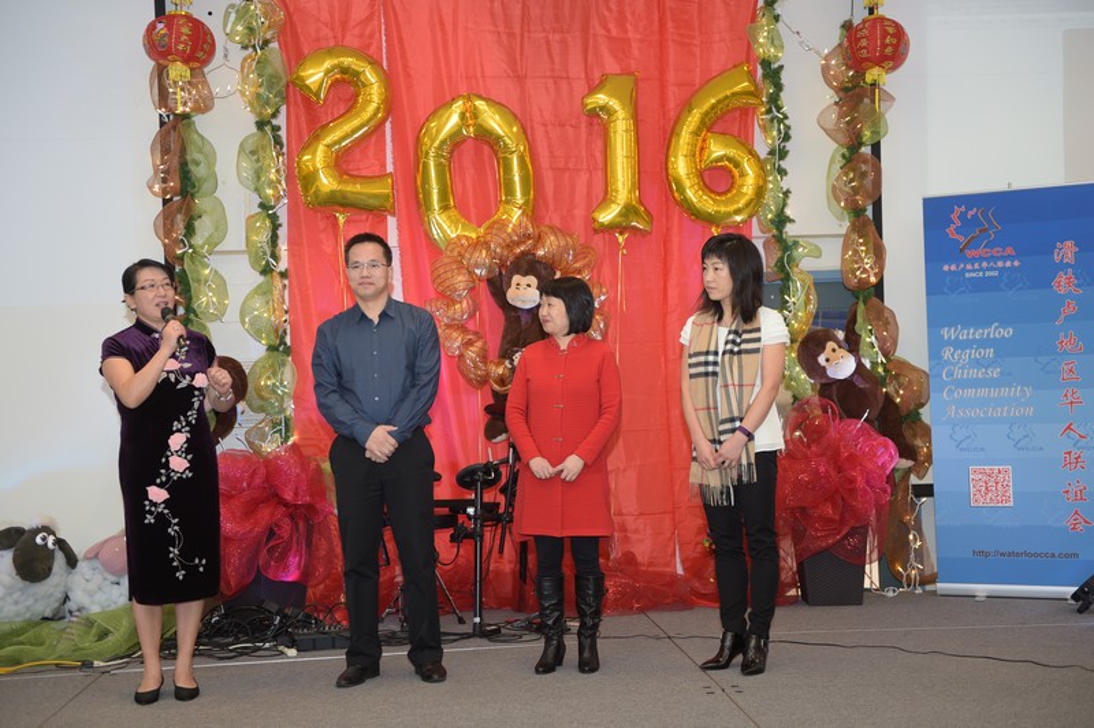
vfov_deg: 28.0
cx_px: 547
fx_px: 1457
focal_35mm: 48
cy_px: 364
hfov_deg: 41.1
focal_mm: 48
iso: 400
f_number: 2.8
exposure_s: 1/125
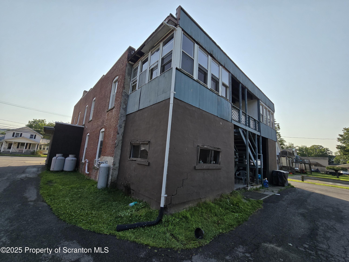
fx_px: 131
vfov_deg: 89.9
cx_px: 174
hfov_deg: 106.2
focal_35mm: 13
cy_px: 131
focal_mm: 2.2
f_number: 2.2
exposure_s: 1/1946
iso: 50
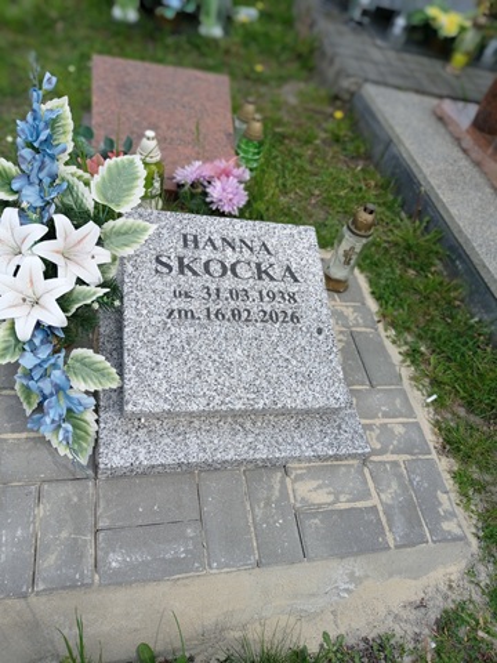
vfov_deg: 63.4
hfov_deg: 49.7
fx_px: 536
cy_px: 332
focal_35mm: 28
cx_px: 248
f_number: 1.79
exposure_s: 1/1230
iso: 101
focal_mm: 4.74
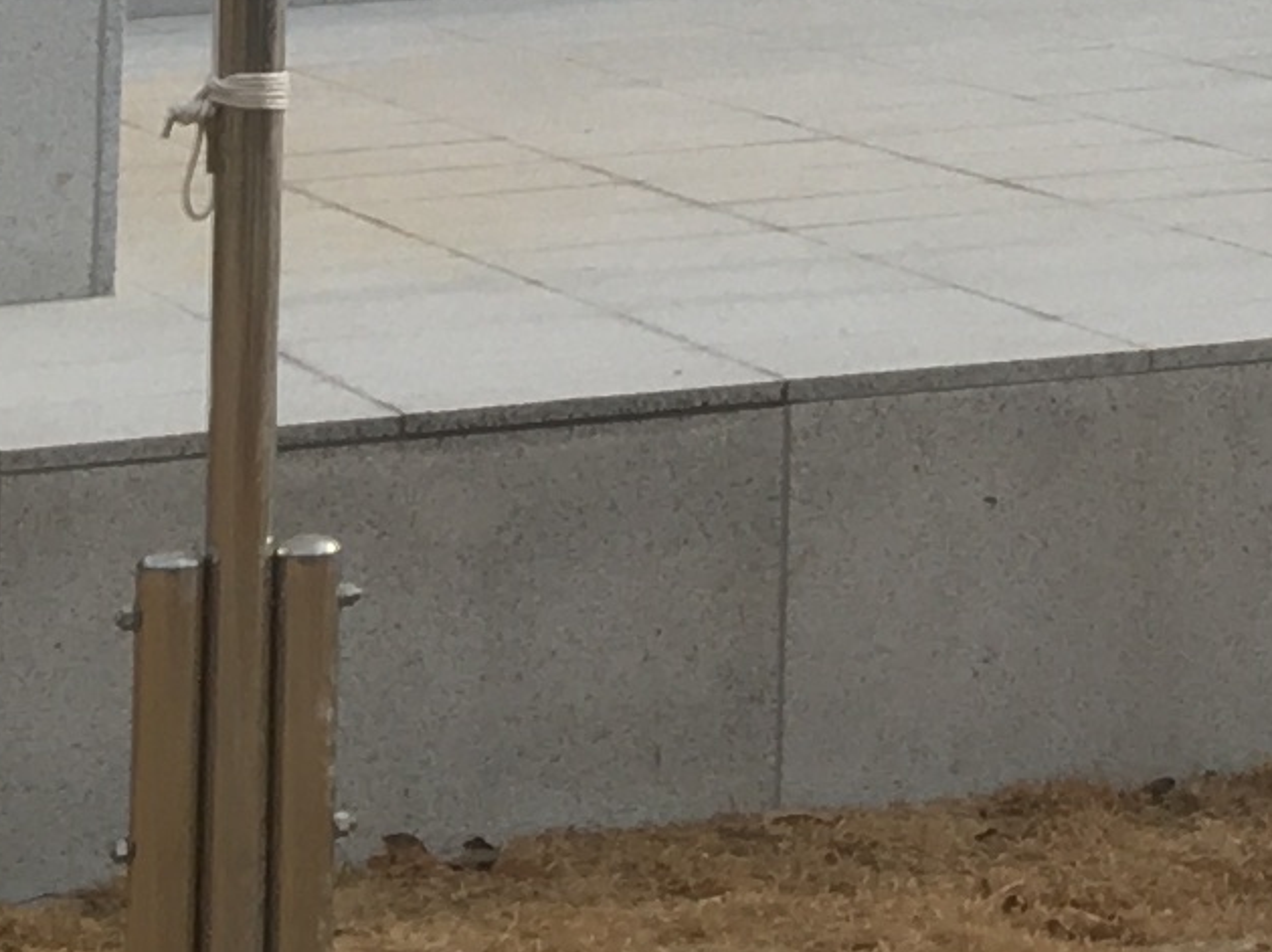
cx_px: 2299
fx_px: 6831
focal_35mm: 186
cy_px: -1694
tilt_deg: +9.1
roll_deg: +1.4
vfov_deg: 7.2
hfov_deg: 10.1
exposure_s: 1/561
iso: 25
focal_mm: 4.15
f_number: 2.2
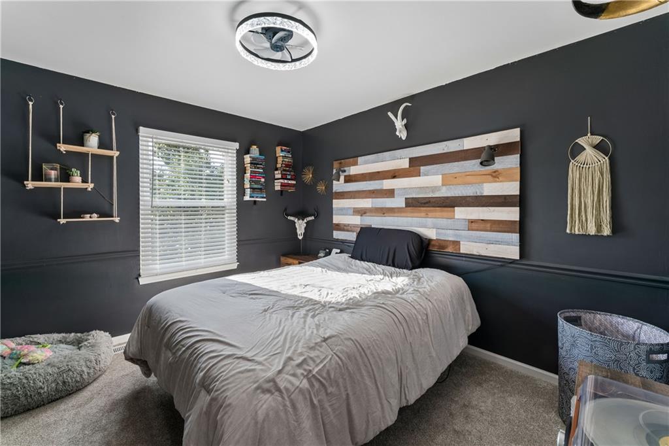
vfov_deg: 81.2
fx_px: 260
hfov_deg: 104.3
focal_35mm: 14
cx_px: 334
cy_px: 223
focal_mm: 14
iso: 400
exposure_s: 1/20
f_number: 13
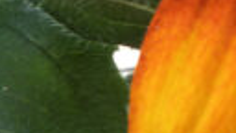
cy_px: -164
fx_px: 576
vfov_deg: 11.4
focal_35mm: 92
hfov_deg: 21.8
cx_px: 267
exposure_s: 1/40
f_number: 7.6
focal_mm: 4.3
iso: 200
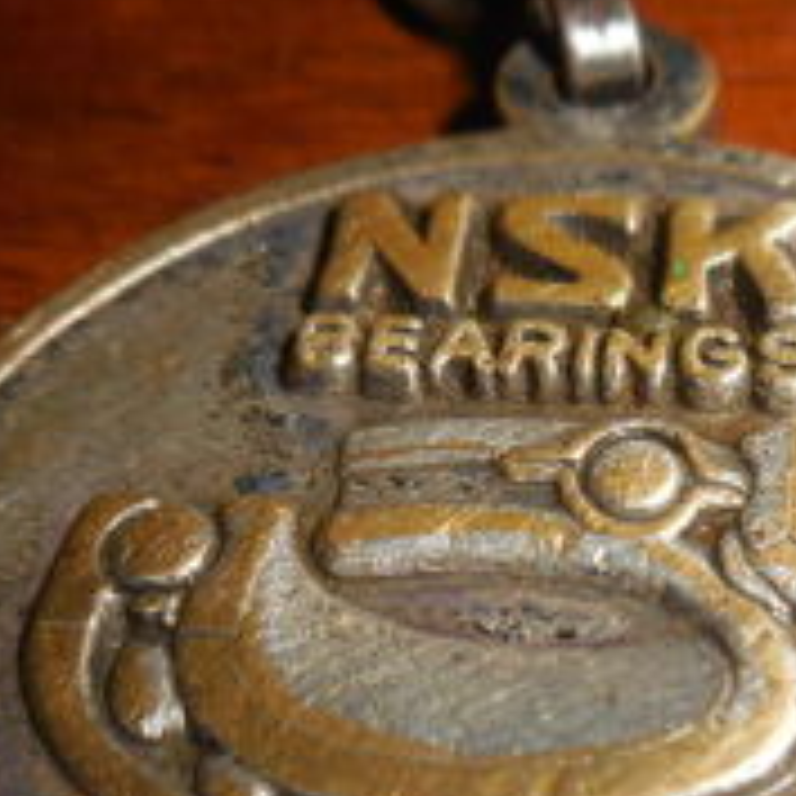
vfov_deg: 28.2
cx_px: 666
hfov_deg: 27.9
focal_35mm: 60
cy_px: 594
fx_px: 1561
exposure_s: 1/25
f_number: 10.5
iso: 125
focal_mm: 4.5
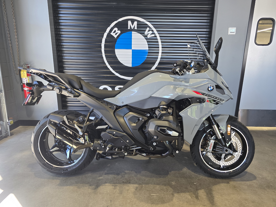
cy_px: 104
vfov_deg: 58.9
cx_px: 138
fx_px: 183
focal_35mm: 23
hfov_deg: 73.9
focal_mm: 6.3
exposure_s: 1/120
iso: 125
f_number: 1.7
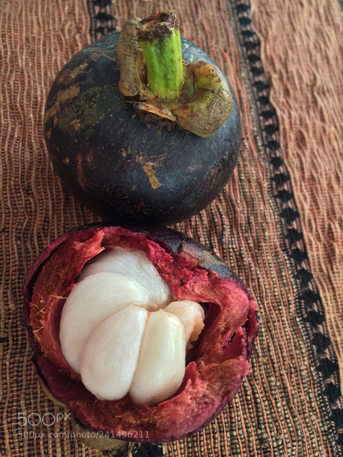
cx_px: 172
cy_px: 228
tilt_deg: -65.4
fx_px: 383
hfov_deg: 48.2
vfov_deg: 61.7
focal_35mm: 29
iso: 250
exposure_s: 1/24
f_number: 2.2
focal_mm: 4.15
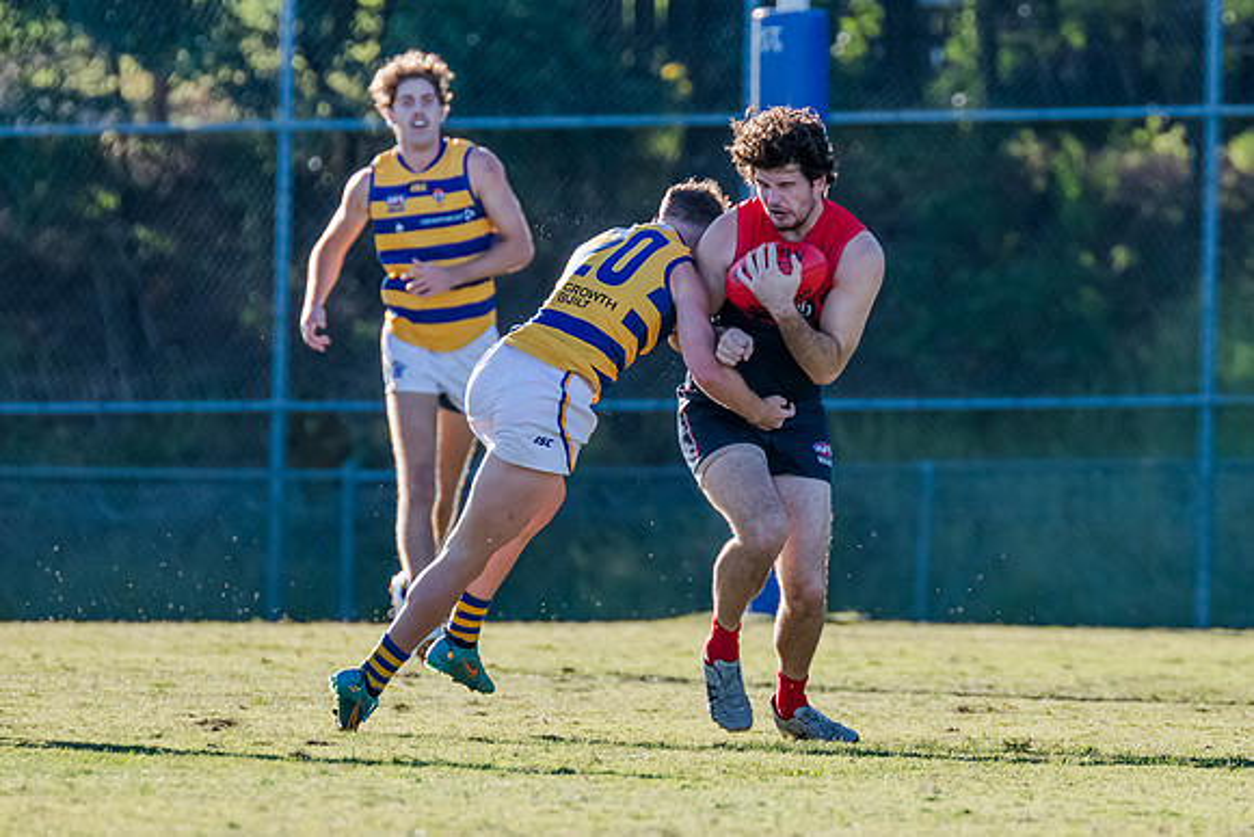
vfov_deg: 1.7
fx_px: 27858
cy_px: 243
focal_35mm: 800
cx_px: 772
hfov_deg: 2.6
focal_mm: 420
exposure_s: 1/2000
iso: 1000
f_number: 5.6
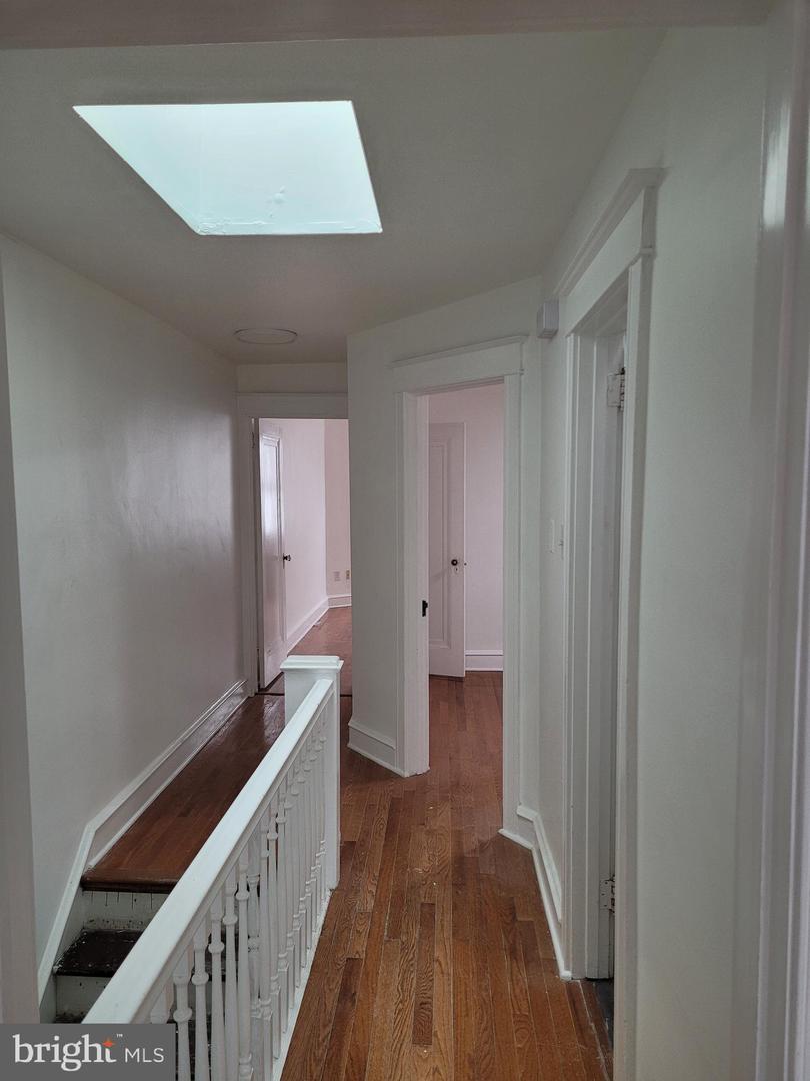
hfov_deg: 53.1
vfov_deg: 67.3
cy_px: 540
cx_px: 405
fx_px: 811
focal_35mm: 26
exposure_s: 1/120
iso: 200
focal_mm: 5.4
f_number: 1.8
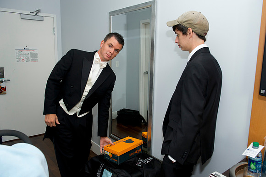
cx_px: 133
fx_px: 214
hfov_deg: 63.7
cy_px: 88
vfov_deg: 44.9
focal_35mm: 29
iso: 640
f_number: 5.6
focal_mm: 29
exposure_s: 1/50
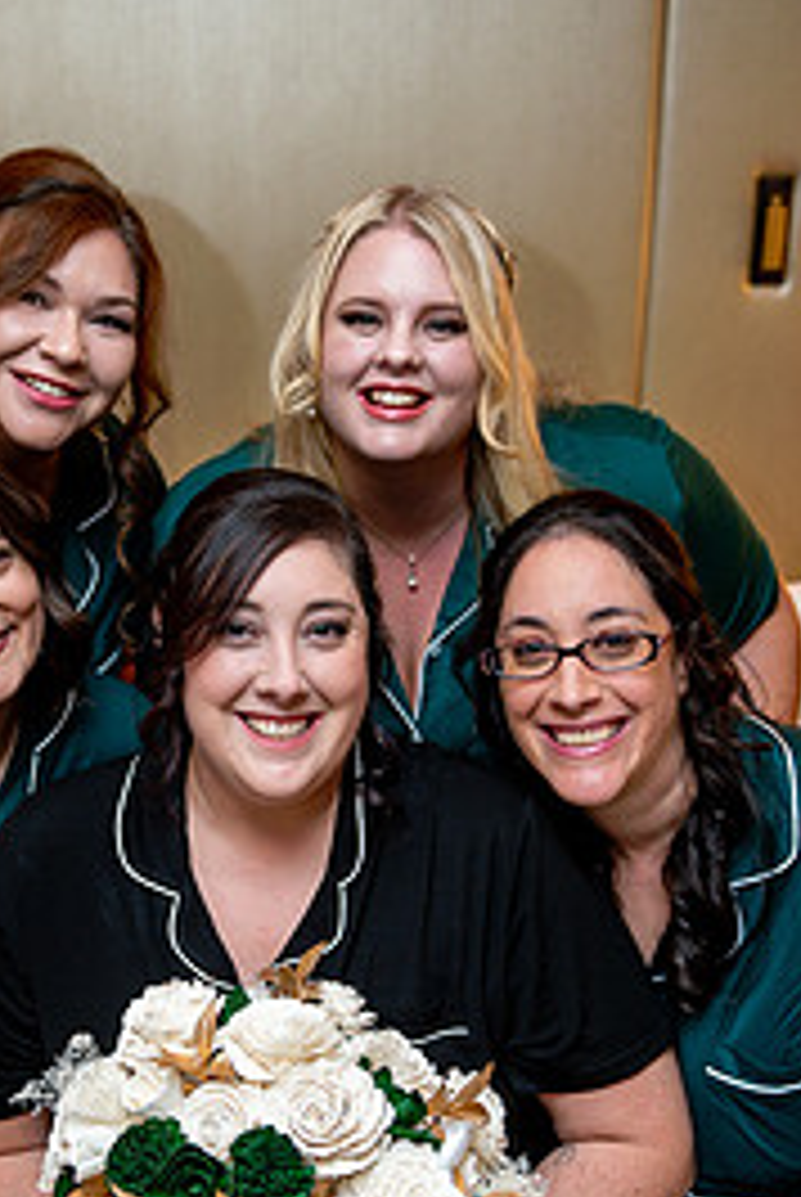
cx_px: 261
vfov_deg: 40.0
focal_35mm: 49
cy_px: 752
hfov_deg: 27.4
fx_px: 1631
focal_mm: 29
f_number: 2.8
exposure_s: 1/60
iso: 200
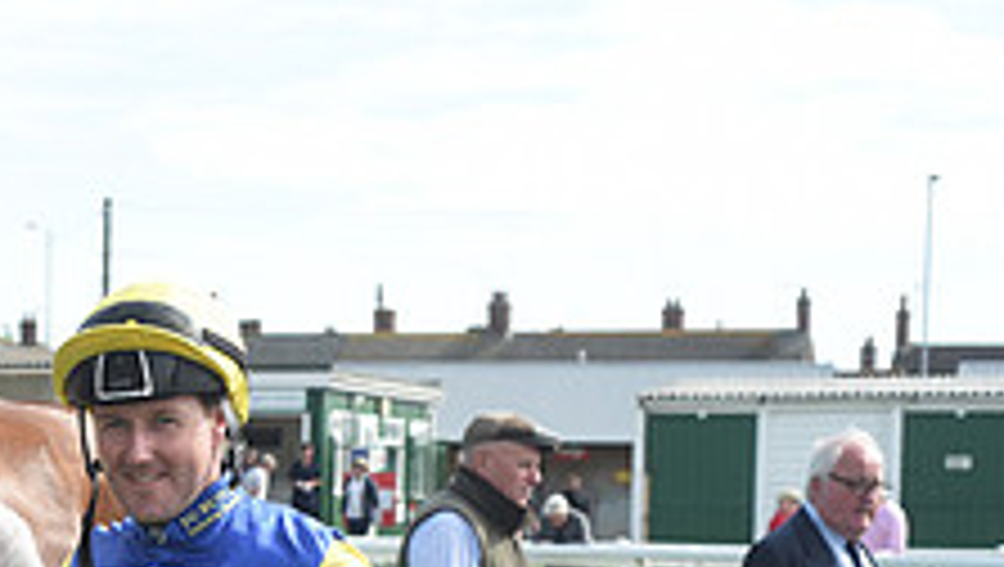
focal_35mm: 136
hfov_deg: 15.2
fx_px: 3625
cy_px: 866
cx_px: -230
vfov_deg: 8.7
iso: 400
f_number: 6.3
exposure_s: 1/640
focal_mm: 50
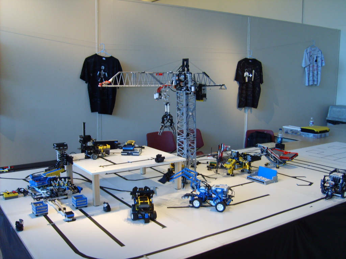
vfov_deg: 40.7
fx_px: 350
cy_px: 130
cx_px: 173
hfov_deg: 52.6
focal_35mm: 35
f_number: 2.8
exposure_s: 1/30
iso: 86
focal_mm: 5.8
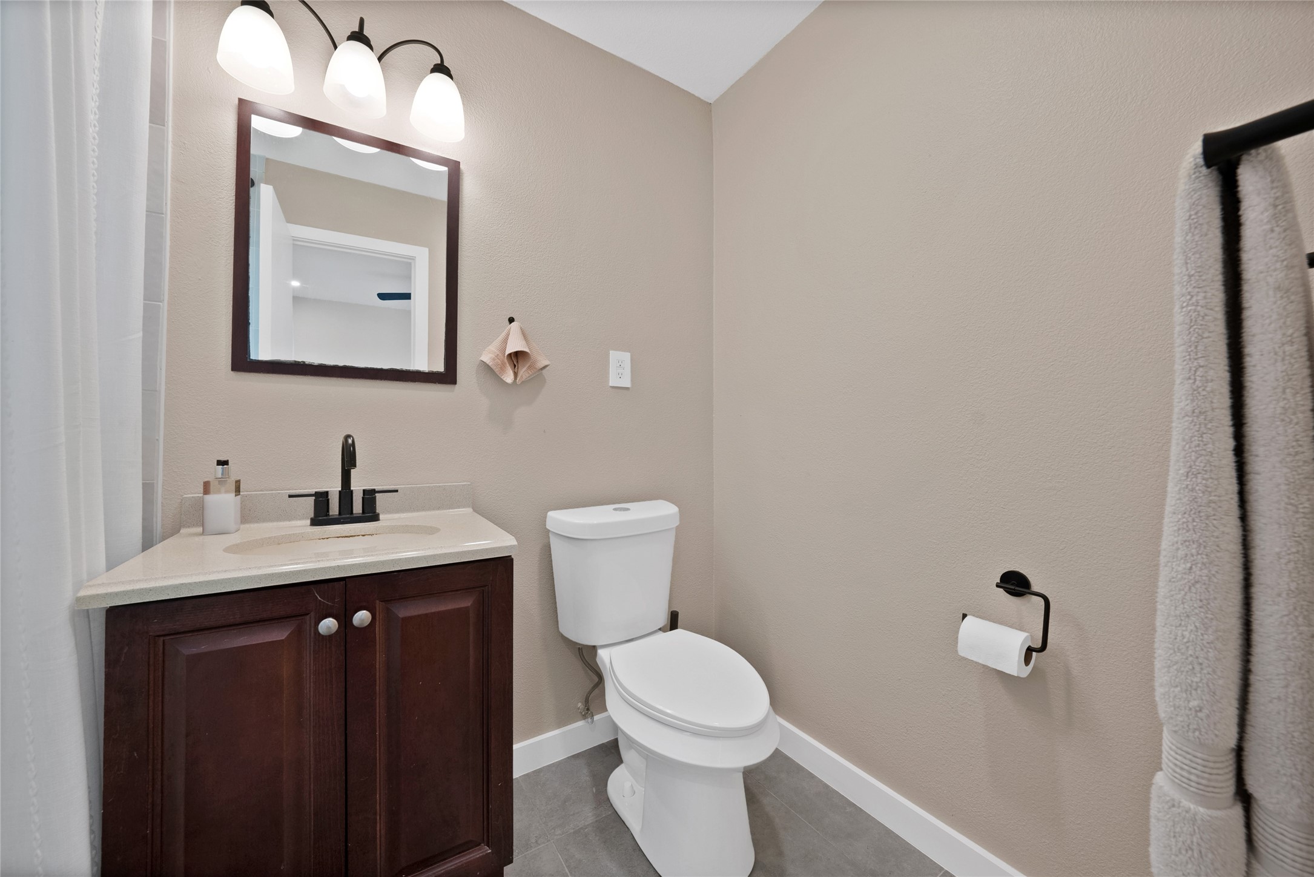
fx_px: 438
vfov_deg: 90.1
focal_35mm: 12
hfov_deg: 112.6
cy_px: 438
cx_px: 657
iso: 640
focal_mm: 12
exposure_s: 1/5
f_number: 9
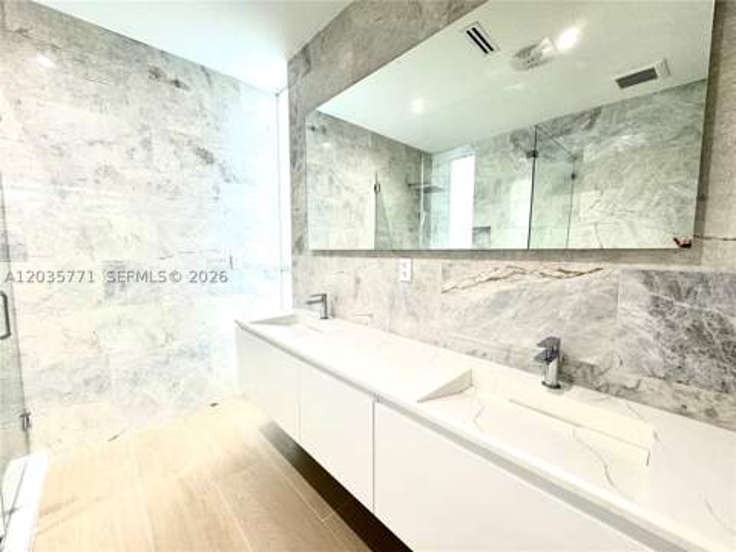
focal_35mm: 14
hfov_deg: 102.1
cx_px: 368
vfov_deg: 85.7
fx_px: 298
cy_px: 276
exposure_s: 1/120
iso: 160
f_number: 2.2
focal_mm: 2.22
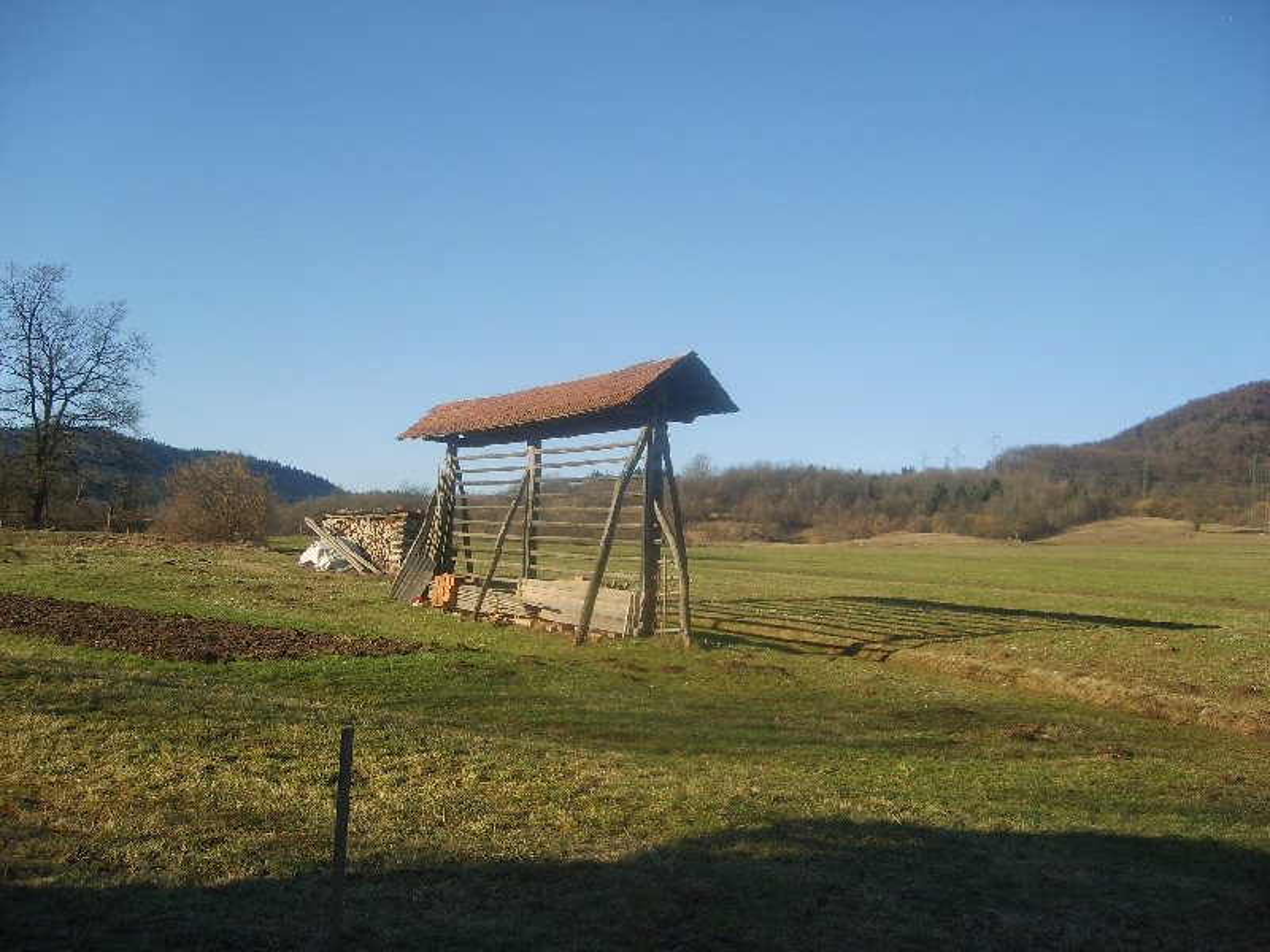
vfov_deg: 40.7
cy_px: 476
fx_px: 1284
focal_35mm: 35
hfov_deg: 52.6
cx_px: 635
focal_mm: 5.8
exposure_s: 1/500
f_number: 2.8
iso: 50
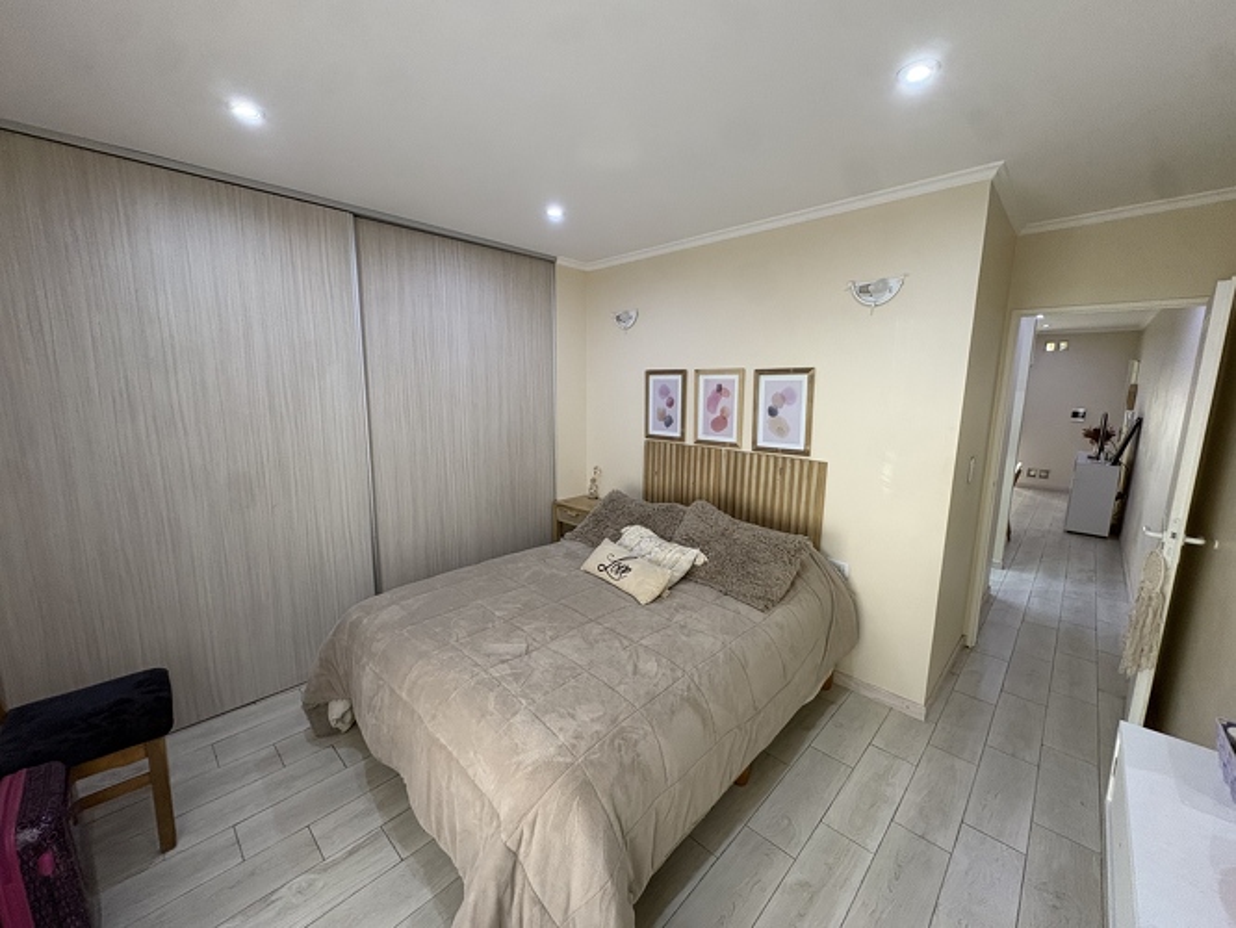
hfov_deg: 102.0
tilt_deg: -9.4
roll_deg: -0.3
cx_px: 618
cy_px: 464
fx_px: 500
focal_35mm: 14
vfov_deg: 85.7
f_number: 2.2
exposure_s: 1/50
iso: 250
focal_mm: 2.22
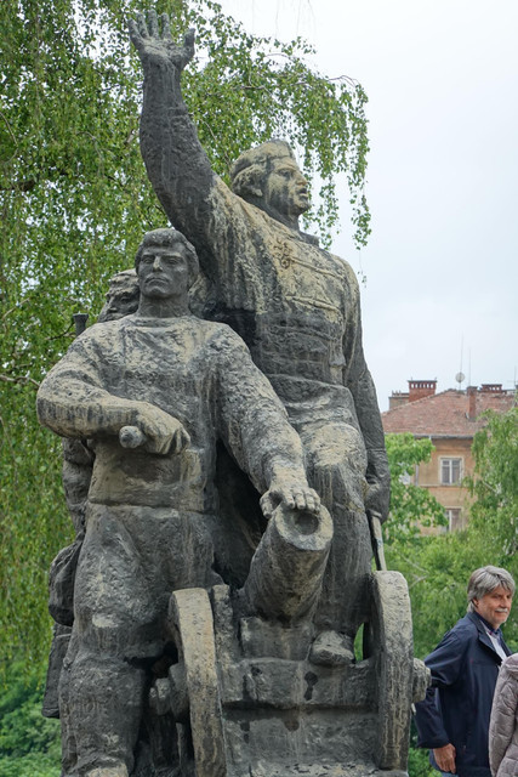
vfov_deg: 15.5
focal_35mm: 132
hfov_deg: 10.4
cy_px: 388
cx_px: 259
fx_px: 2847
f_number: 4.5
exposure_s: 1/160
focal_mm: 47.86
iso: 320
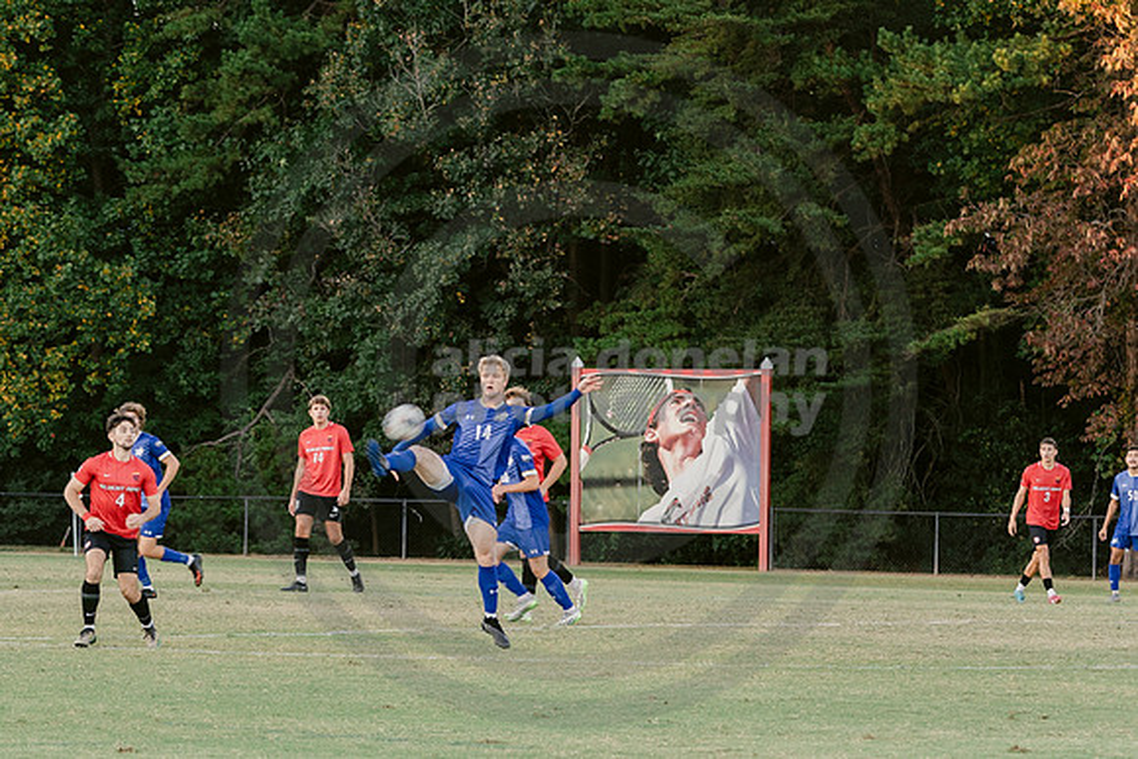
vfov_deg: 7.4
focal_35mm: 185
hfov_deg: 11.1
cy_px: 634
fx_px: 5861
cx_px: 398
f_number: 4.5
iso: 640
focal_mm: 90
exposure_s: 1/250
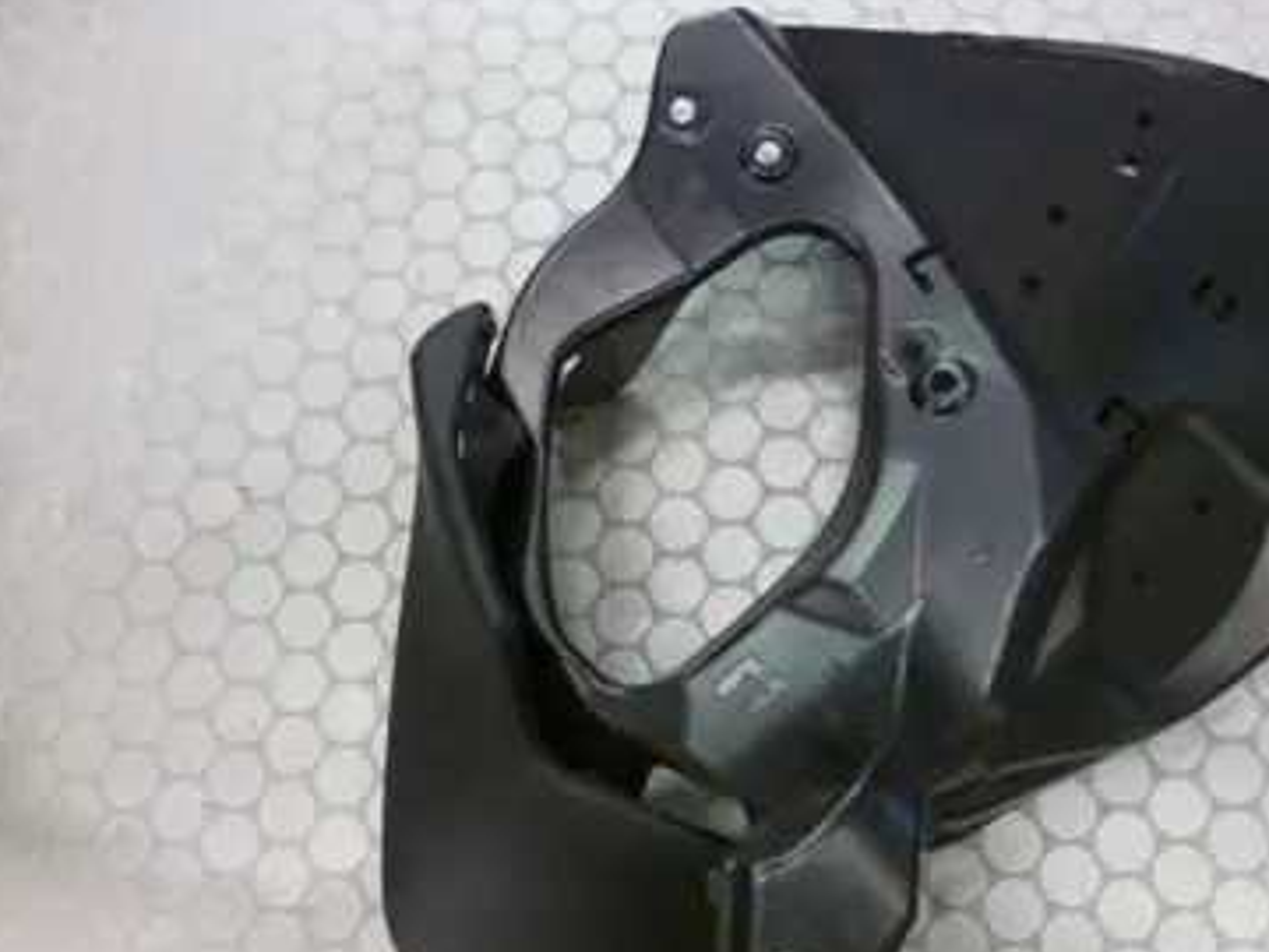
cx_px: 821
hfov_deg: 55.9
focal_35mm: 32
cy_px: 557
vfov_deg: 44.0
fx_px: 1173
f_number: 2.5
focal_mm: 4.3
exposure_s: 1/25
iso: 400
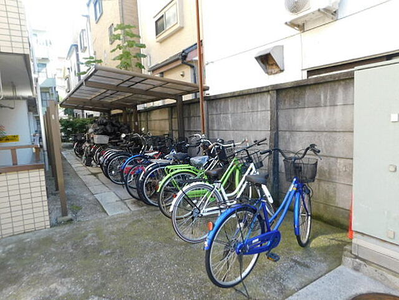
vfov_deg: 58.9
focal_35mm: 23
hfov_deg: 73.9
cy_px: 150
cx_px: 200
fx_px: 265
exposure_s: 1/125
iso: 125
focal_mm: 4
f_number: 3
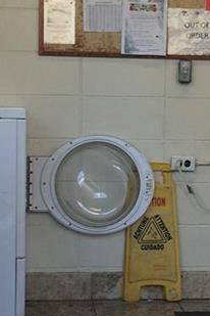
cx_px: 206
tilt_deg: -1.8
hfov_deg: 11.6
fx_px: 1024
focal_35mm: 117
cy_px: 140
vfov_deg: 17.5
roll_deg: -1.6
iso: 25
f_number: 2.2
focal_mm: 4.15
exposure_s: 1/120
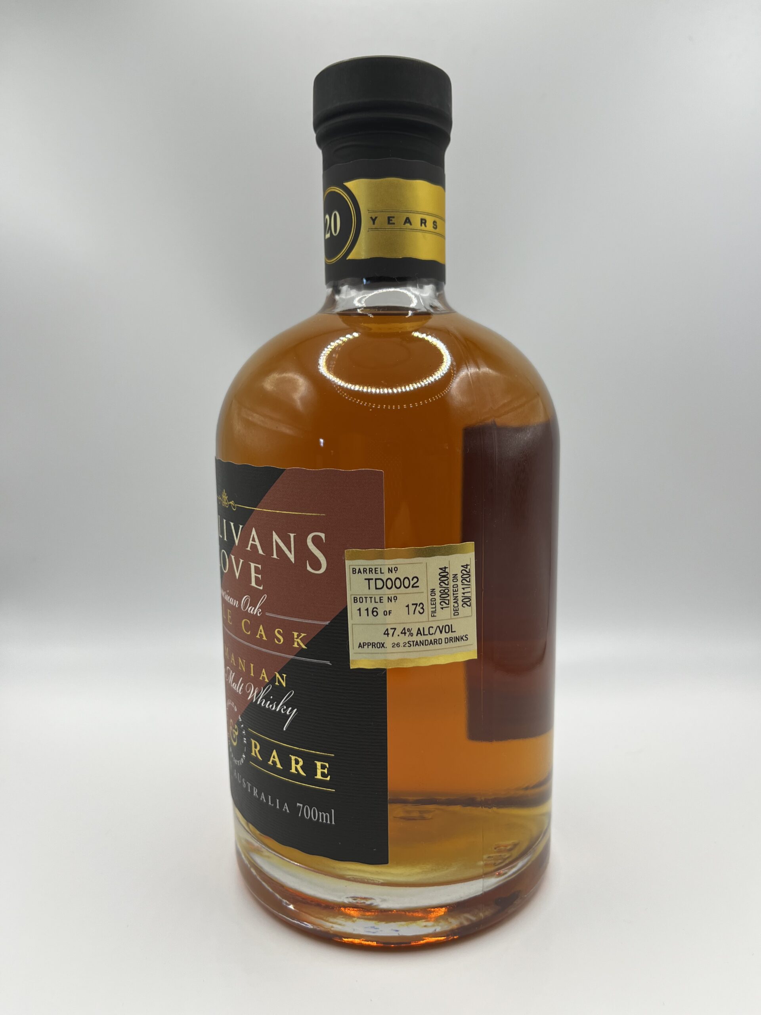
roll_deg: +1.8
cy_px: 508
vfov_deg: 67.3
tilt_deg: -9.5
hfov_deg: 53.1
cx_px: 380
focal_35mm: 26
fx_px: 762
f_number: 1.6
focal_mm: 5.1
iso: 32
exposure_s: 1/139
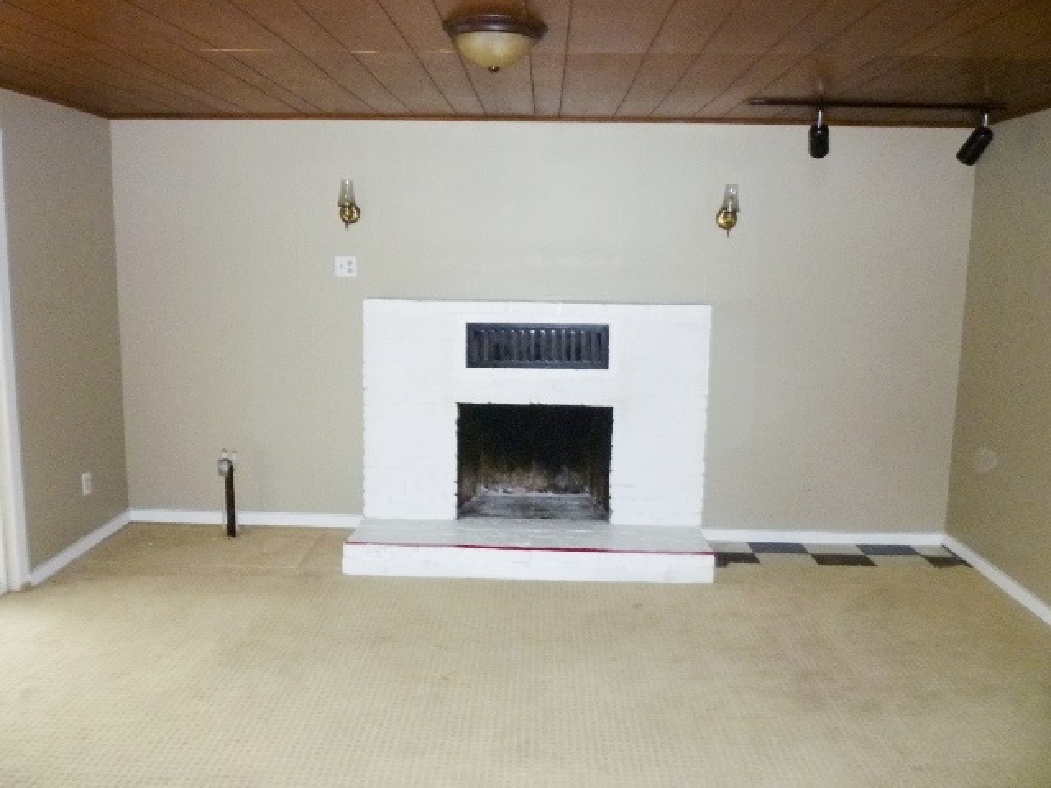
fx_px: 880
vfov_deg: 48.2
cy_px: 394
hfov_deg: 61.7
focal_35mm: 29
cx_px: 526
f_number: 3.3
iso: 400
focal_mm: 5.2
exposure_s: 1/30
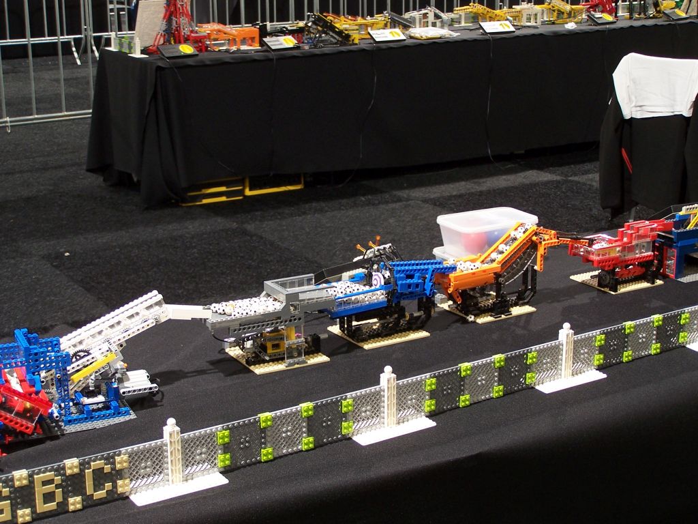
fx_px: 1351
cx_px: 349
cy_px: 262
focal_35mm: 67
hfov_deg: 29.0
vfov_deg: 21.9
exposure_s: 1/2
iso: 80
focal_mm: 11.1
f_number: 3.2
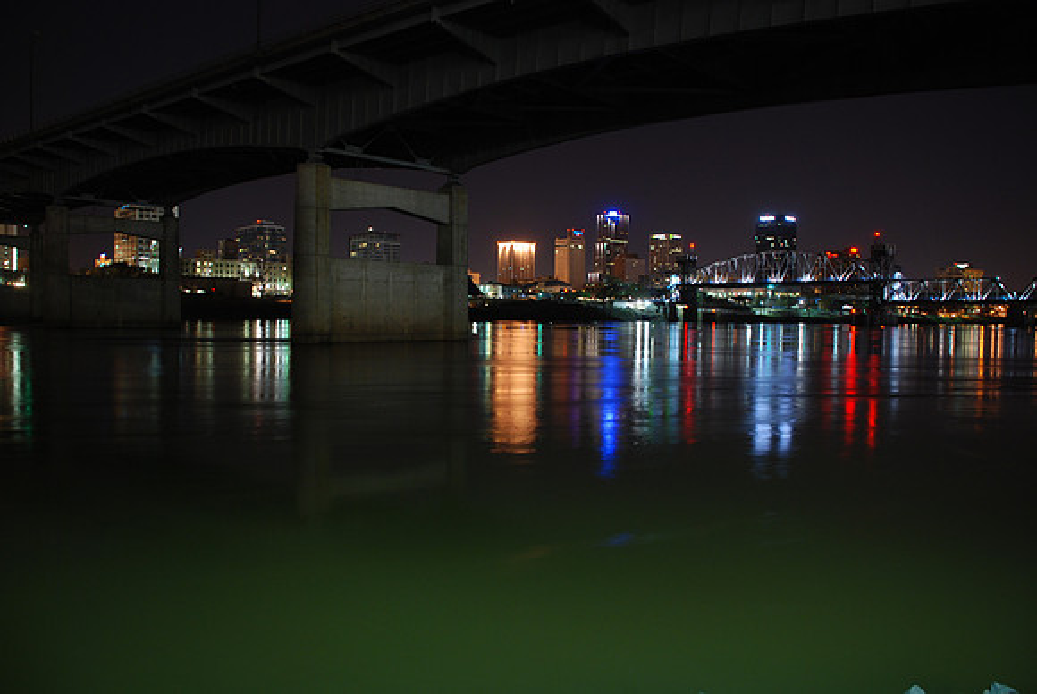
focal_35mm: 30
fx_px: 865
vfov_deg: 43.7
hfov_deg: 61.9
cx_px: 518
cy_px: 347
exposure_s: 3
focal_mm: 20
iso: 200
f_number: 3.8
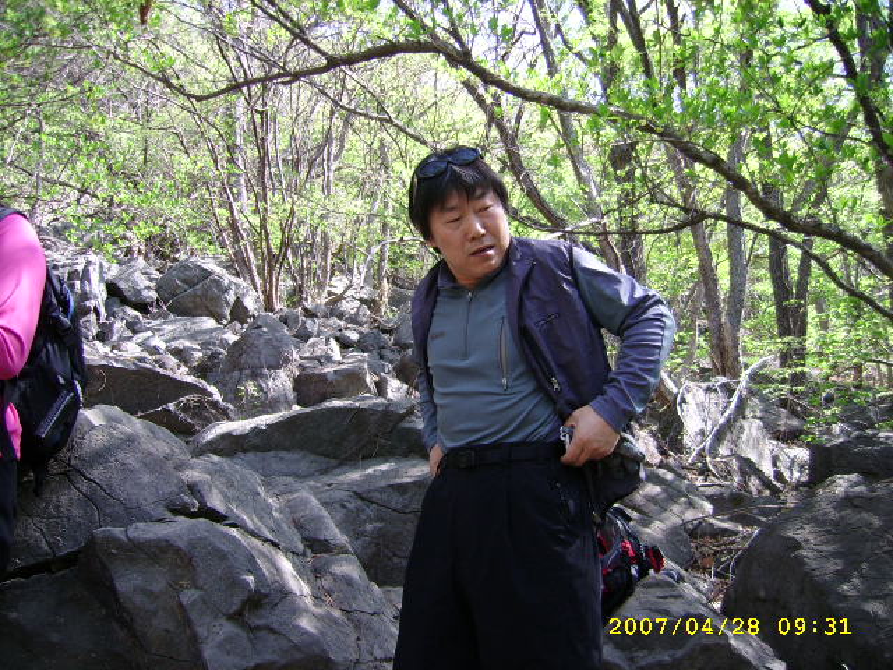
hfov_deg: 52.6
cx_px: 446
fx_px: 903
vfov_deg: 40.7
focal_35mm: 35
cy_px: 335
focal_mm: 5.95
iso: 100
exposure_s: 1/136
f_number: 2.8
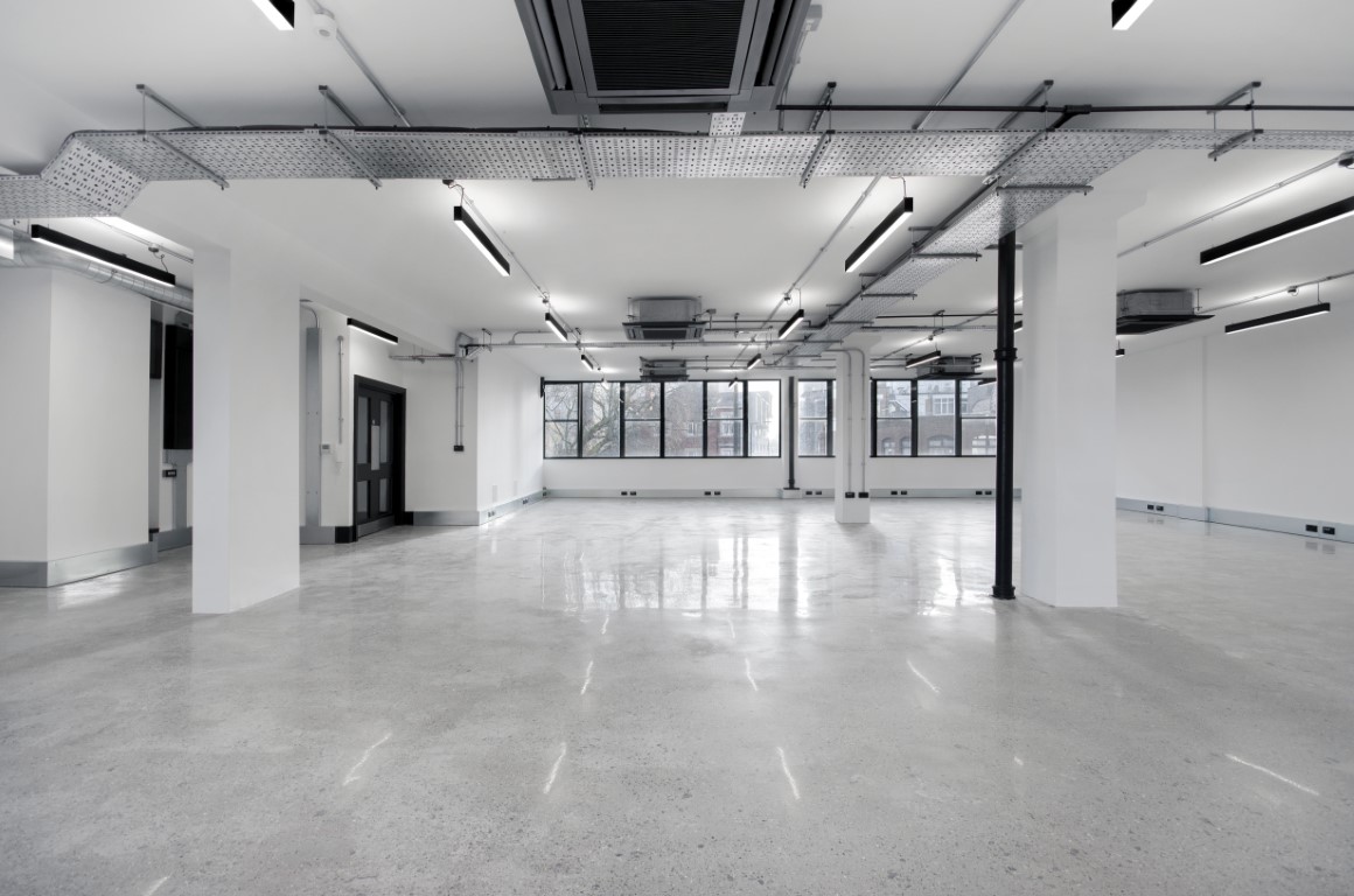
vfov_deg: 77.1
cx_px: 677
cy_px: 448
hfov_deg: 100.5
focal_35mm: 15
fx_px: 563
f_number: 8
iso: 100
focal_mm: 10
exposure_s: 1/30
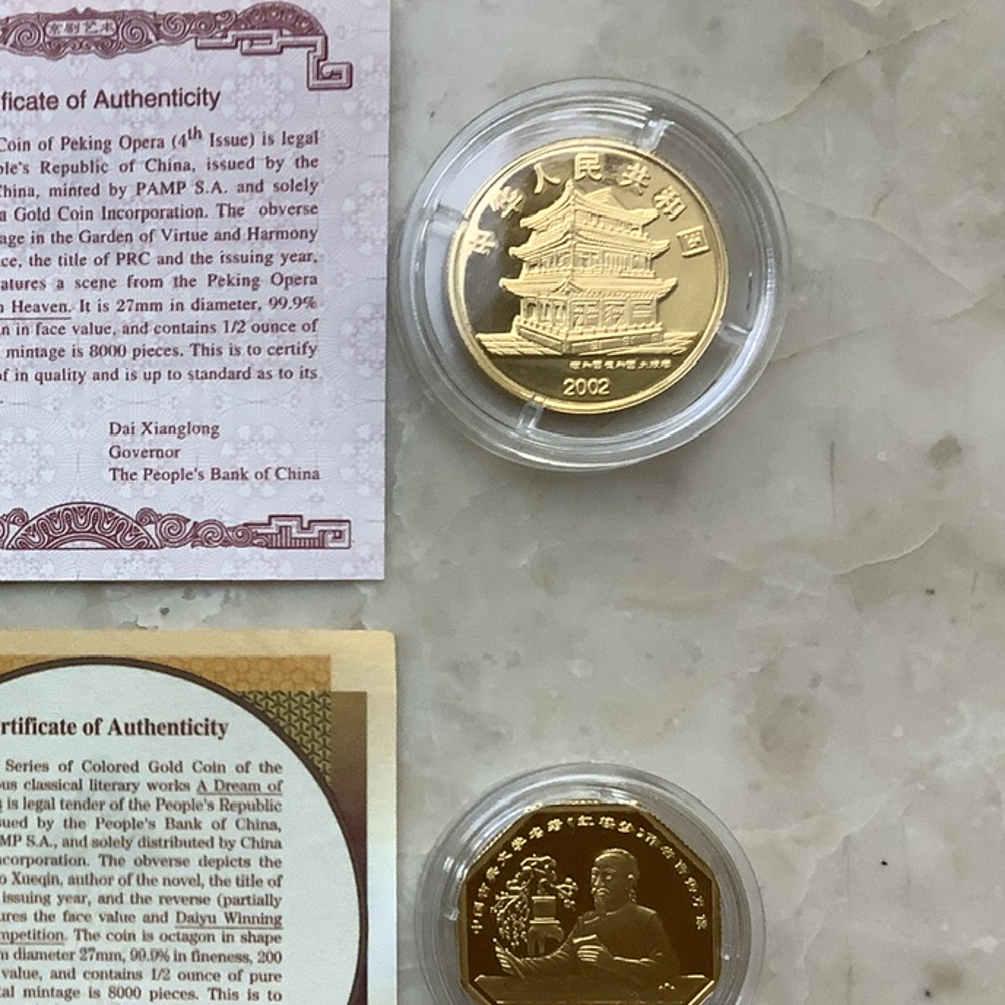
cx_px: 80
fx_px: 1675
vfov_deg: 33.2
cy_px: 630
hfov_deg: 31.6
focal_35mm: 51
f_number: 2.4
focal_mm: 3.3
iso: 80
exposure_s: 1/120
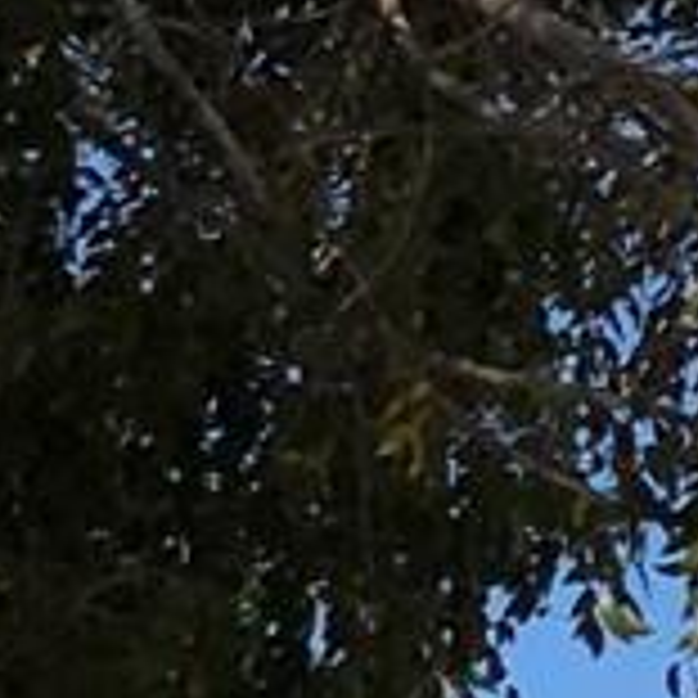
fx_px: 5840
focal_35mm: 256
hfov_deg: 6.2
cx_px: 2247
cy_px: 2184
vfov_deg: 6.2
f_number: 1.8
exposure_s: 1/4878
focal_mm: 3.99
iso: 20
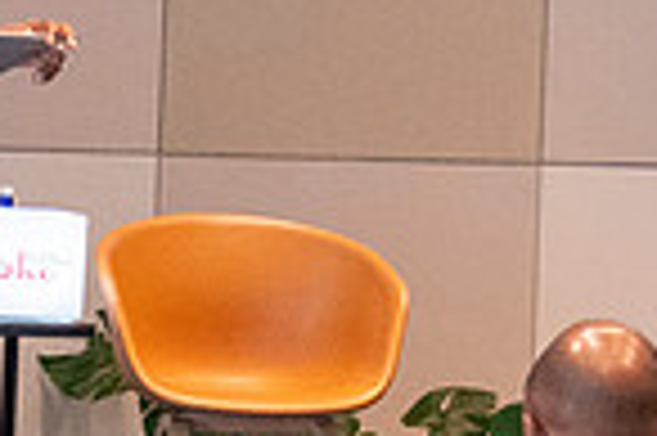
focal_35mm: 298
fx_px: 5432
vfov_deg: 4.6
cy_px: 20
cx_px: 454
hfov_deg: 6.9
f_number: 5.3
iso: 2000
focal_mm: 50
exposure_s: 1/125
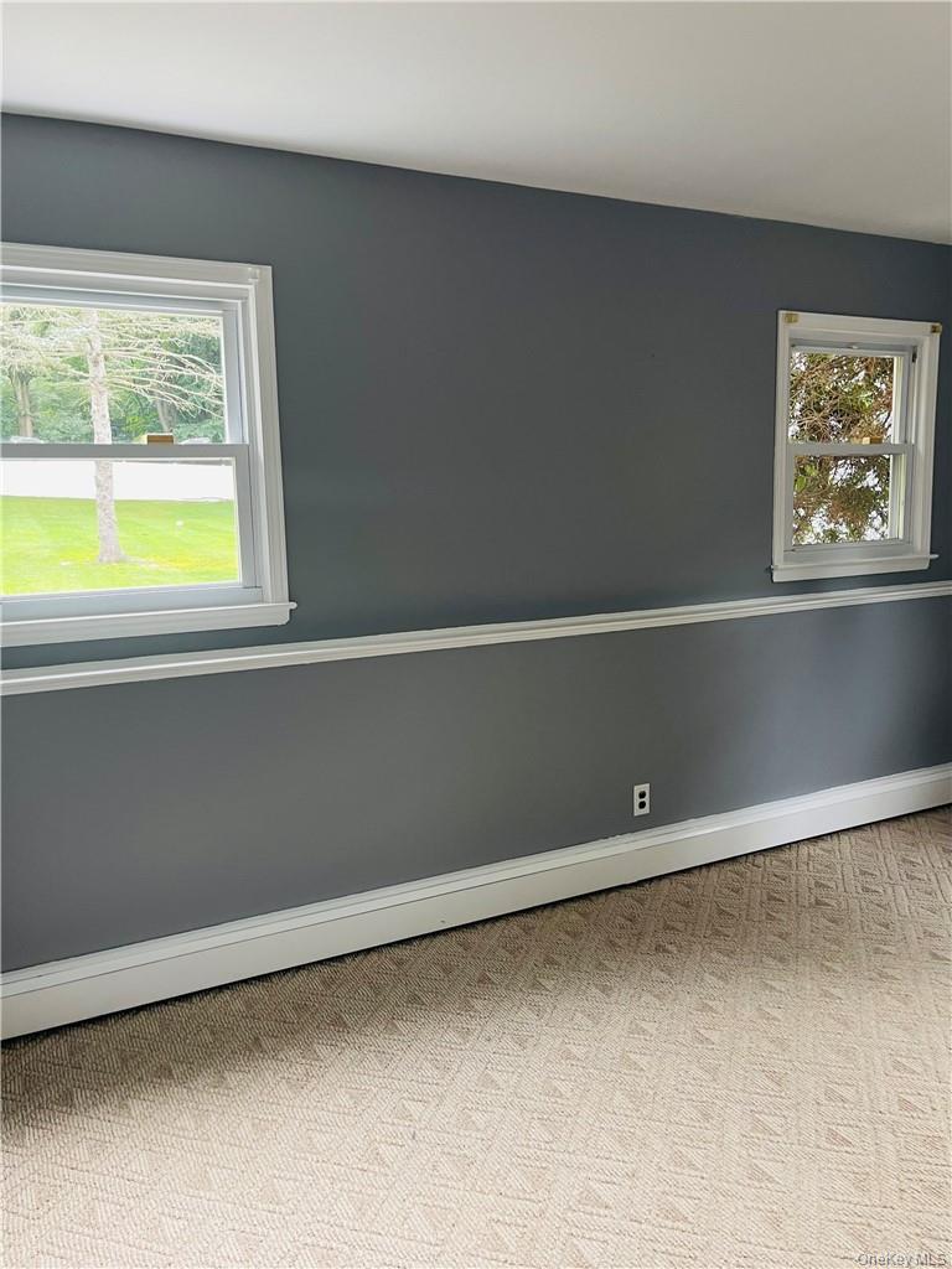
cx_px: 476
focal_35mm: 26
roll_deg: +0.9
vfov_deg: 67.3
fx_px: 953
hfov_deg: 53.1
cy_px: 634
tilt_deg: -8.0
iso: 125
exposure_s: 1/60
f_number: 1.6
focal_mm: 5.1
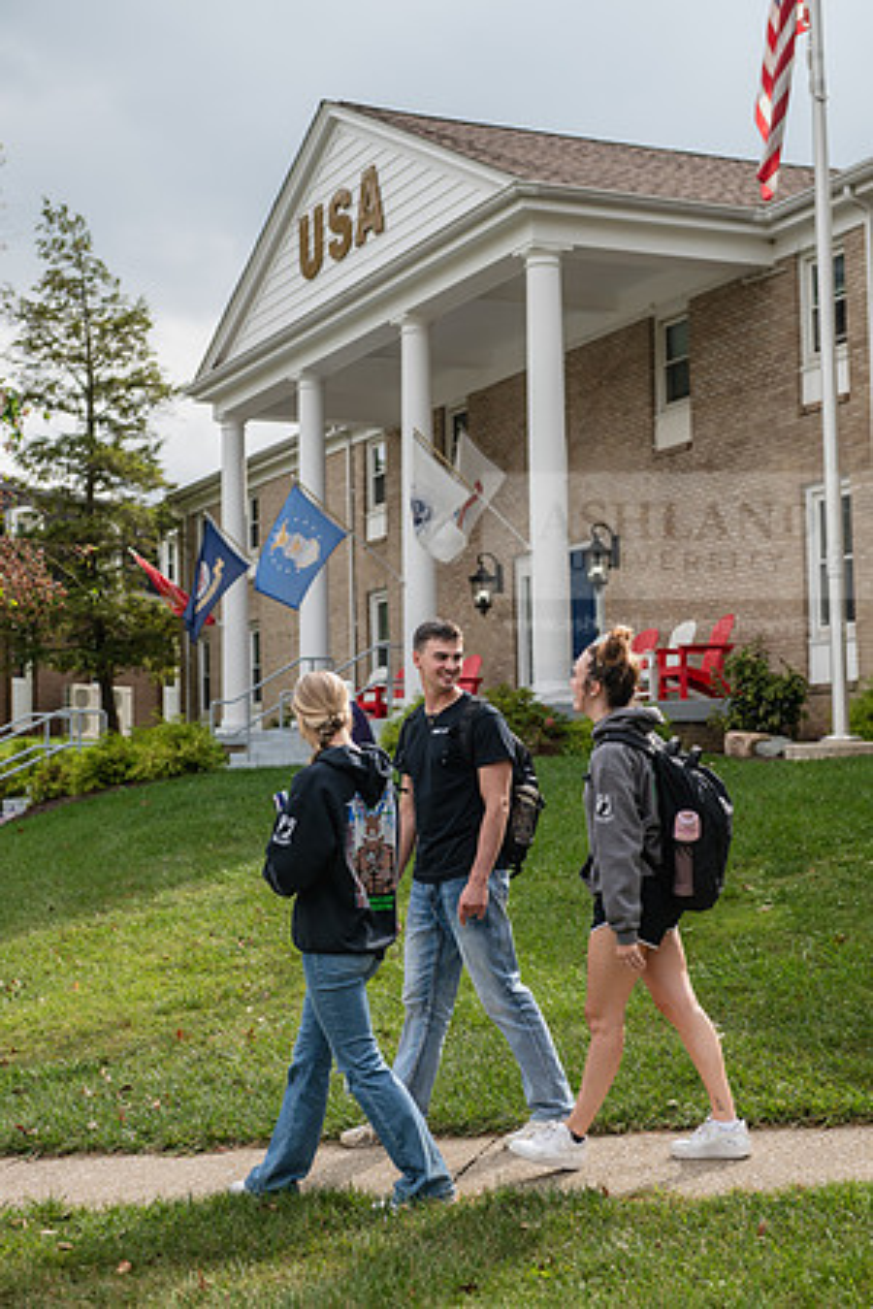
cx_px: 436
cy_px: 654
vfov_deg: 35.6
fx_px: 2037
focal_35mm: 56
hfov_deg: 24.2
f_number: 4
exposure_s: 1/800
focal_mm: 56
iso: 200
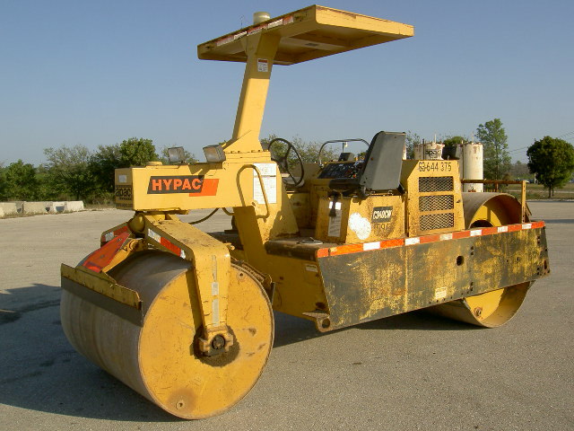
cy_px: 216
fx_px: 564
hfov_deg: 54.0
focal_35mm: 34
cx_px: 287
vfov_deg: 41.8
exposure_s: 1/400
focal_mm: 5.6
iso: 50
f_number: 4.7
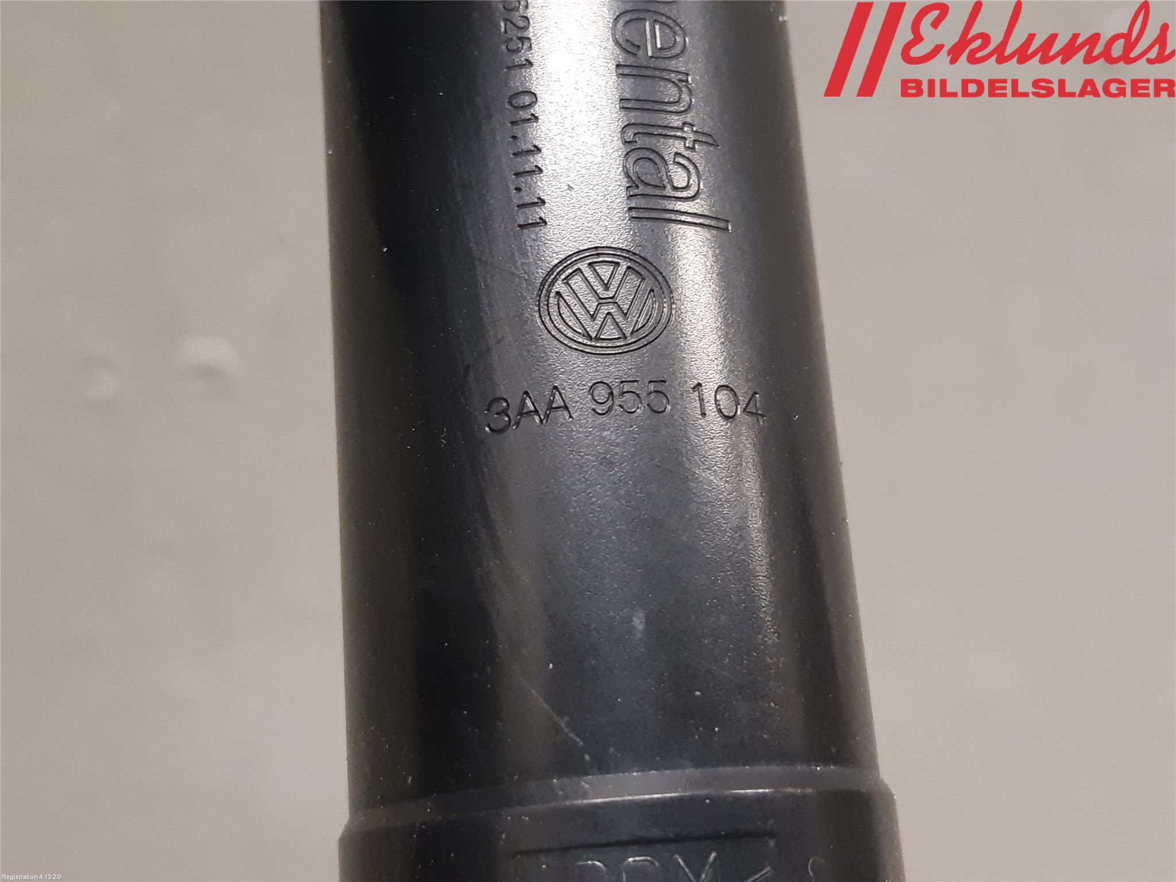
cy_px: 441
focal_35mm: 26
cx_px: 588
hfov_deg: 67.3
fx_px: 883
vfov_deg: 53.1
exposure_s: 1/50
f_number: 1.7
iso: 250
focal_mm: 3.93
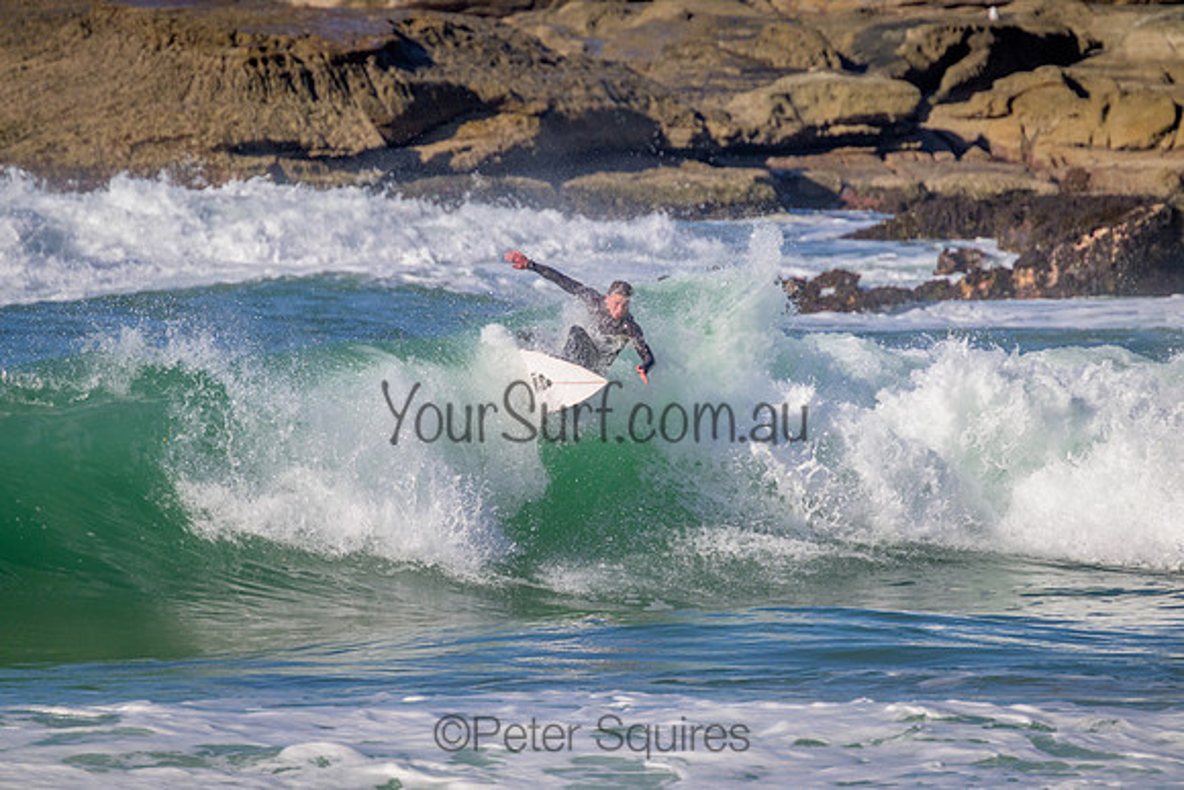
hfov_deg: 2.6
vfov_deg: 1.7
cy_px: 395
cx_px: 592
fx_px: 26316
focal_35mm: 800
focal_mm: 800
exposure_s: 1/2000
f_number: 11
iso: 900
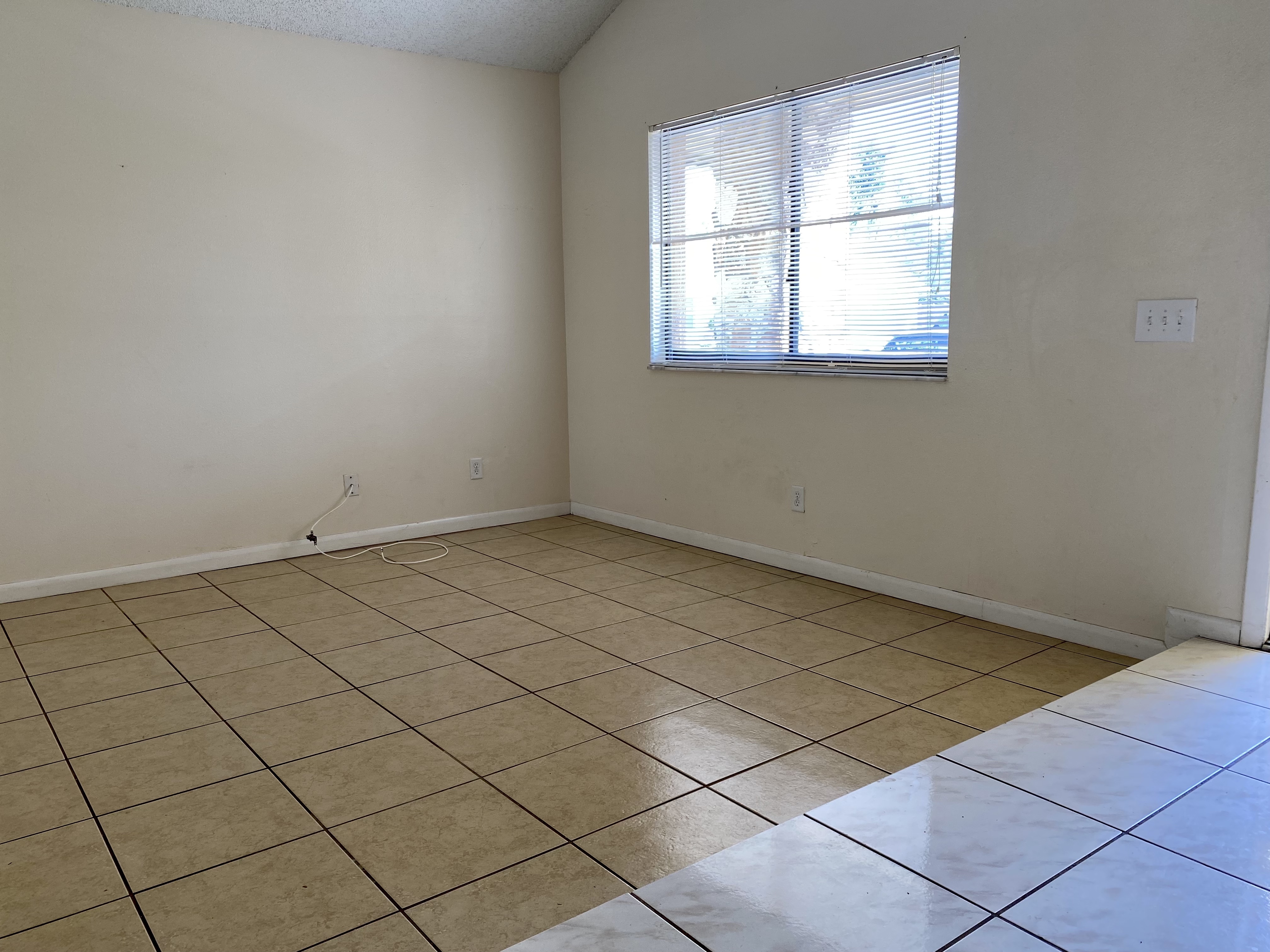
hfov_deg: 67.3
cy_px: 476
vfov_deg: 53.1
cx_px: 635
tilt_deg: -9.1
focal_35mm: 26
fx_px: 954
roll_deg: +0.5
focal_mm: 4.25
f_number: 1.8
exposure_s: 1/120
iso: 50
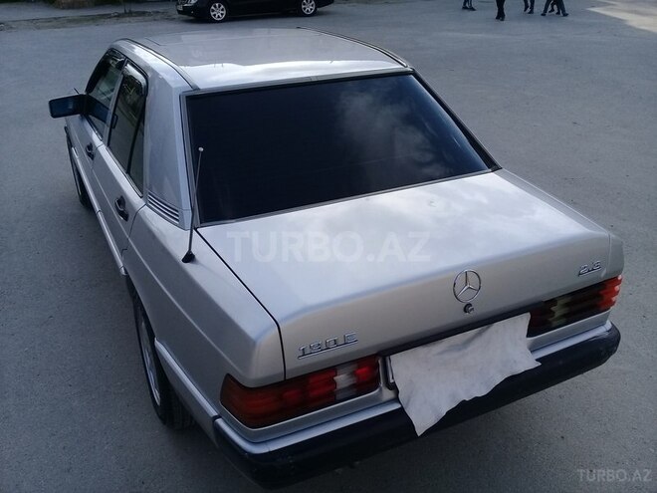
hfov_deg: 58.4
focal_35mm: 31
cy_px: 246
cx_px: 328
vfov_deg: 45.4
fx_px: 588
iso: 50
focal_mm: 3.3
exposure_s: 1/883
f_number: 2.2
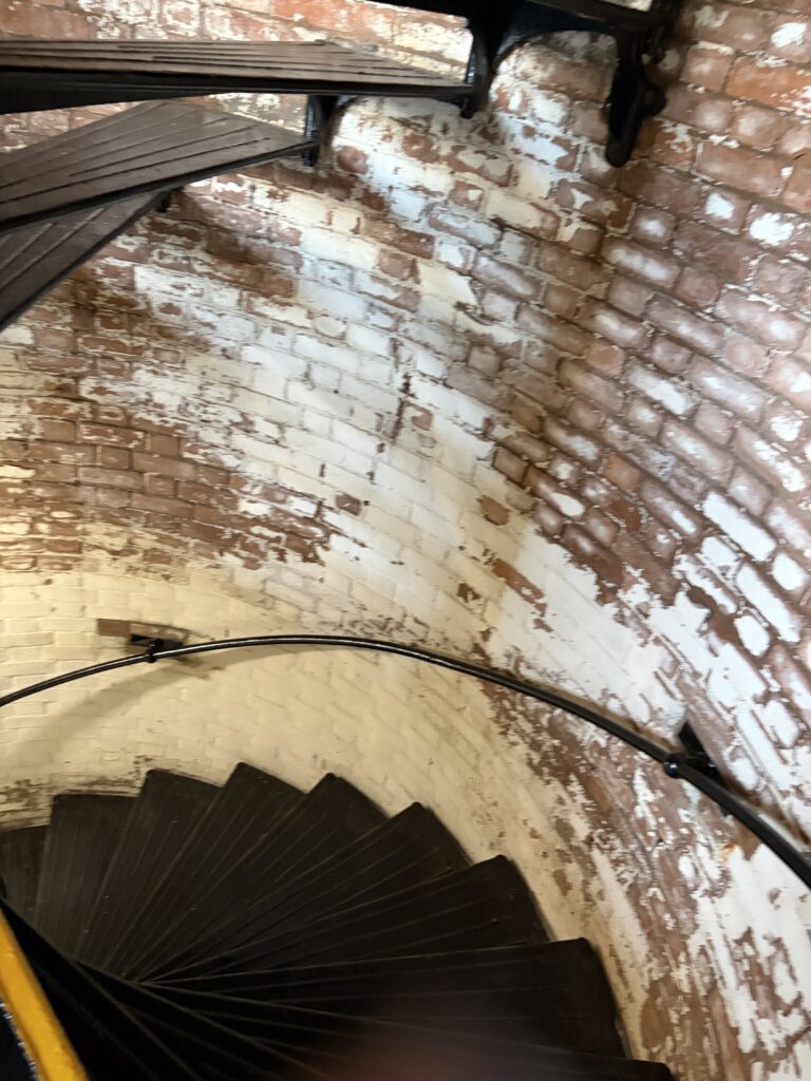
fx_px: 812
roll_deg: -11.1
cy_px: 540
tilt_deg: -34.1
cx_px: 406
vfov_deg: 67.3
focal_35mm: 26
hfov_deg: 53.1
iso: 400
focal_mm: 5.96
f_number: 1.6
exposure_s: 1/40
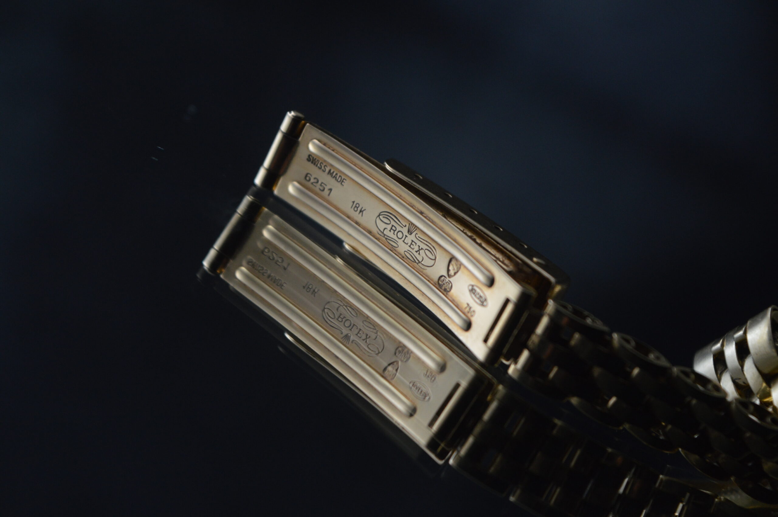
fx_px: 1781
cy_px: 258
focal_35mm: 82
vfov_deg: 16.5
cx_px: 389
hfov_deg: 24.6
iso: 800
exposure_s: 1/200
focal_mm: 55
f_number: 7.1
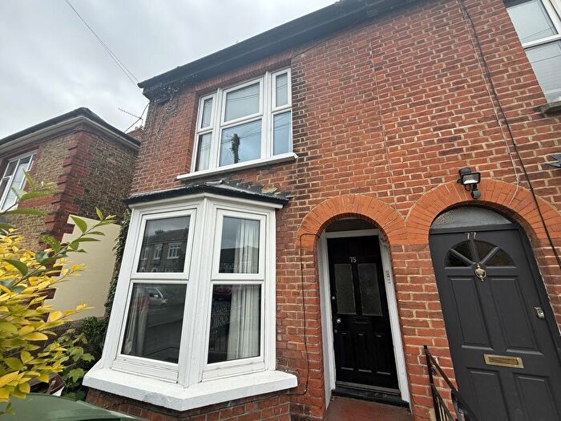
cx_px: 280
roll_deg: -0.3
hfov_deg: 102.1
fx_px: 227
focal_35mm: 14
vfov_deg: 85.7
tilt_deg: +17.0
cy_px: 210
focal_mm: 2.22
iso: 50
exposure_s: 1/717
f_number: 2.2
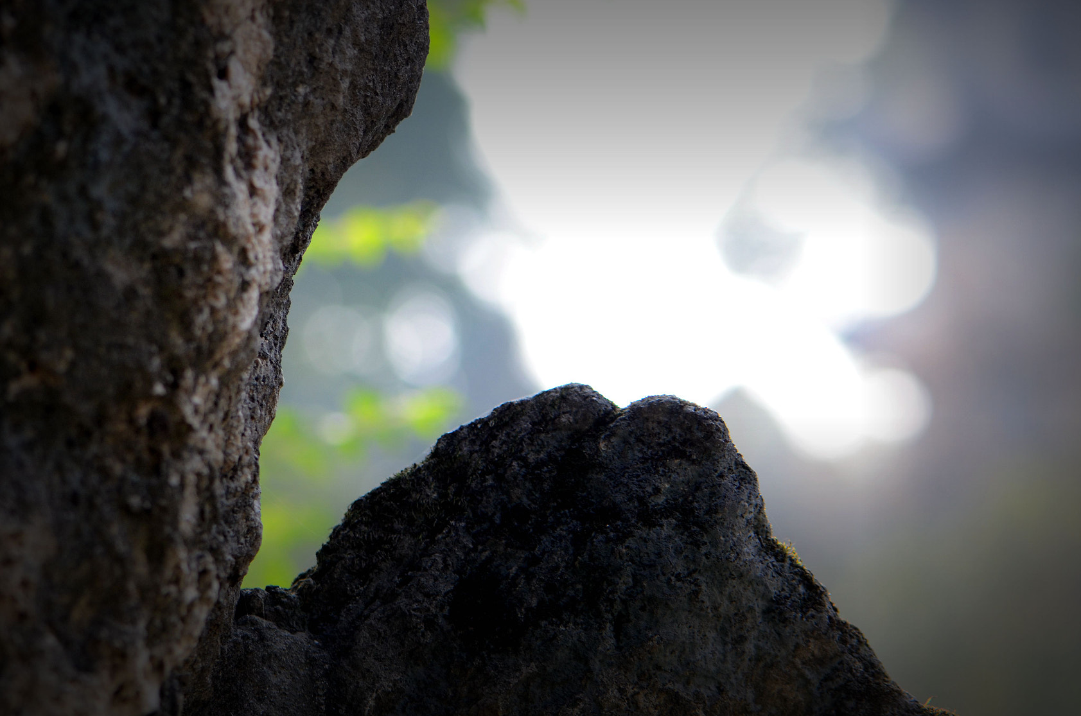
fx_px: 5742
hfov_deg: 10.8
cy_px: 327
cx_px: 550
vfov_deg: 7.1
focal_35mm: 192
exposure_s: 1/320
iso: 320
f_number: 4.5
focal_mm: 105
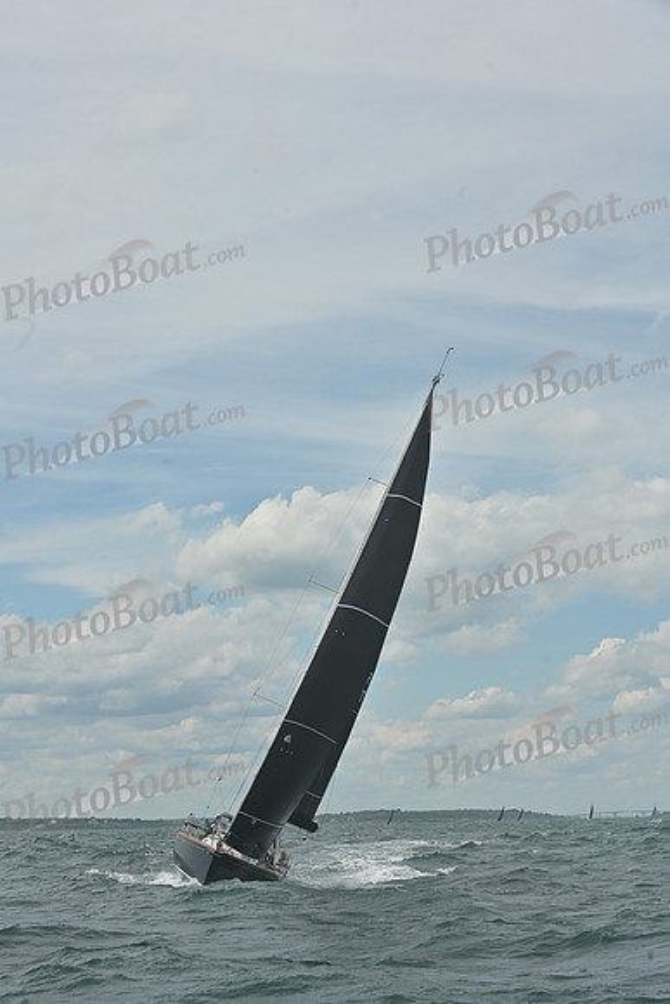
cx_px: 335
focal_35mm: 70
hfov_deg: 19.5
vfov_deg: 28.8
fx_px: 1953
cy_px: 502
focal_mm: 70
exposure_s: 1/1250
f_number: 11
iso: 320
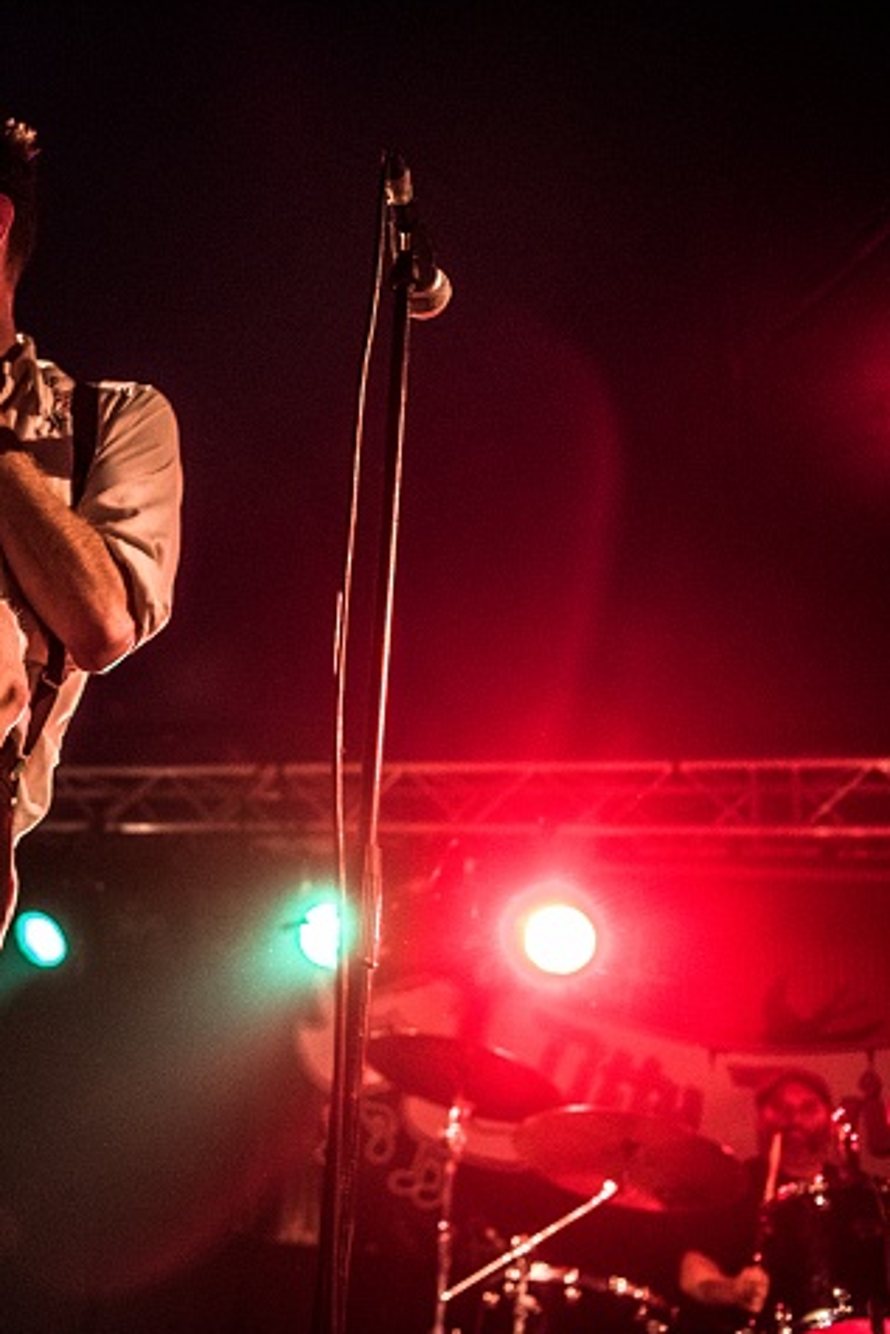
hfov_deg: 27.3
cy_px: 661
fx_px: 1742
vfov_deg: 41.9
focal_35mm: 47
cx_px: 36
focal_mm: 31
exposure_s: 1/80
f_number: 2.8
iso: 2000
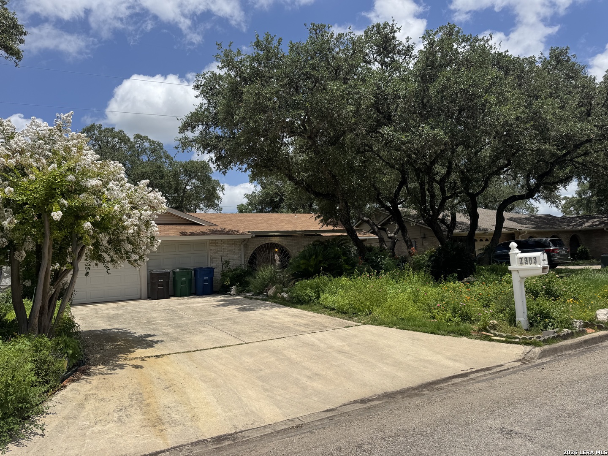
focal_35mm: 24
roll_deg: +2.8
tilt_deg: +9.3
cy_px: 228
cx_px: 304
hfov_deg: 71.6
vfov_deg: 56.8
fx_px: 422
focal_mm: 6.76
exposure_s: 1/7092
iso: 80
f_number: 1.78
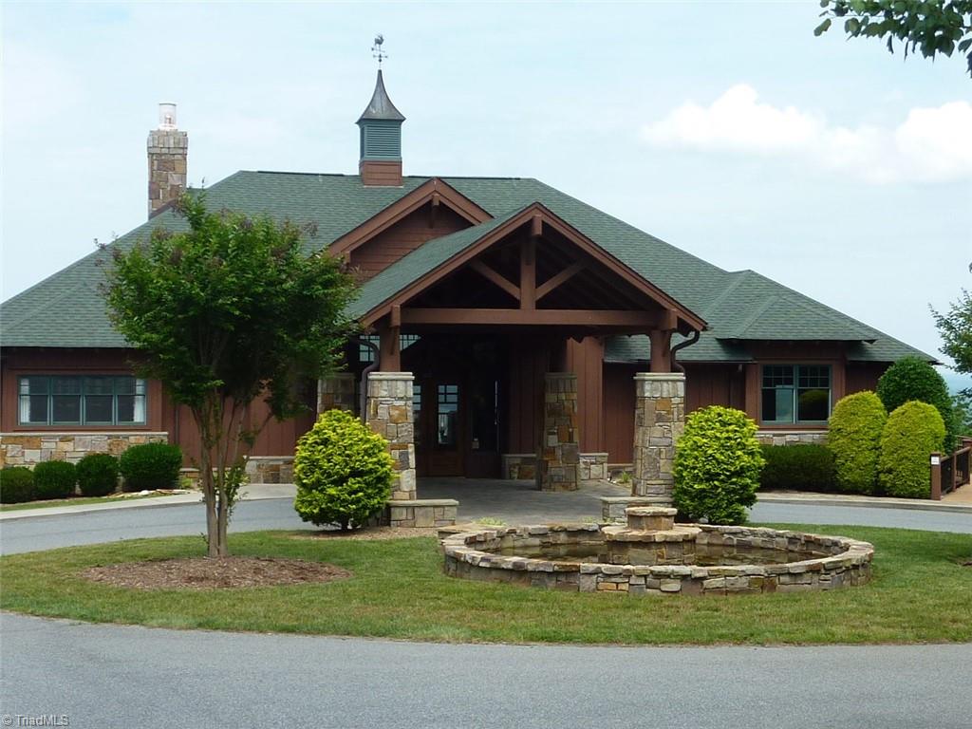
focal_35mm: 58
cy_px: 364
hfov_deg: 33.2
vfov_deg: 25.2
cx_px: 486
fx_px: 1629
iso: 80
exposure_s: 1/500
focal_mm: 5.3
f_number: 4
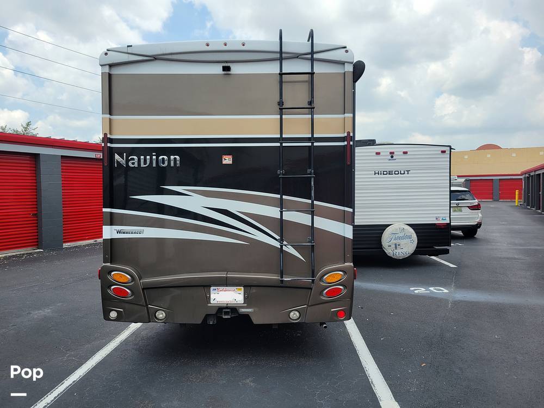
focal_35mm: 26
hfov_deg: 67.3
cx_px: 272
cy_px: 204
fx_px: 409
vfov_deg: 53.1
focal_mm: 5.4
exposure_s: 1/1761
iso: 40
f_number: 1.8
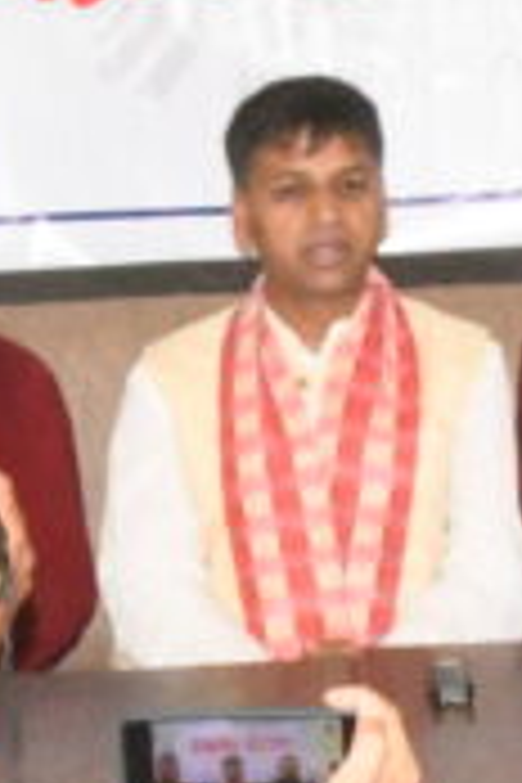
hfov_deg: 8.6
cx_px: 378
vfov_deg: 12.8
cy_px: 742
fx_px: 3458
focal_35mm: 159
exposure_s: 1/250
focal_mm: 24
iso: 20000
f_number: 22
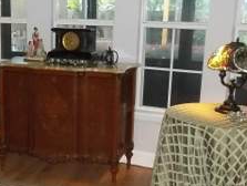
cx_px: 81
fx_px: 415
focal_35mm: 58
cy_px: 125
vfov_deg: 25.2
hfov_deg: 32.9
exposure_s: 1/30
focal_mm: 4.9
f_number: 3.5
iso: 400
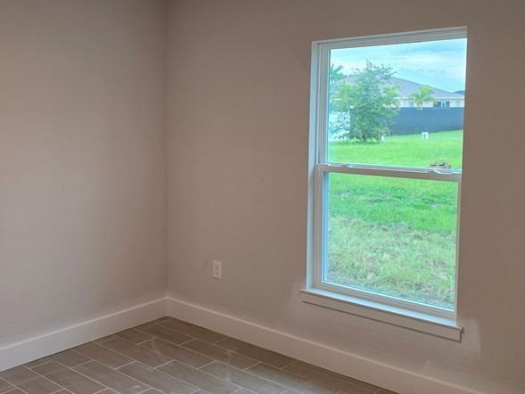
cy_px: 169
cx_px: 143
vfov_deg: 35.9
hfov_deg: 45.4
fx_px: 607
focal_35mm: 40
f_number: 1.4
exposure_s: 1/120
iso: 125
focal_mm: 6.5
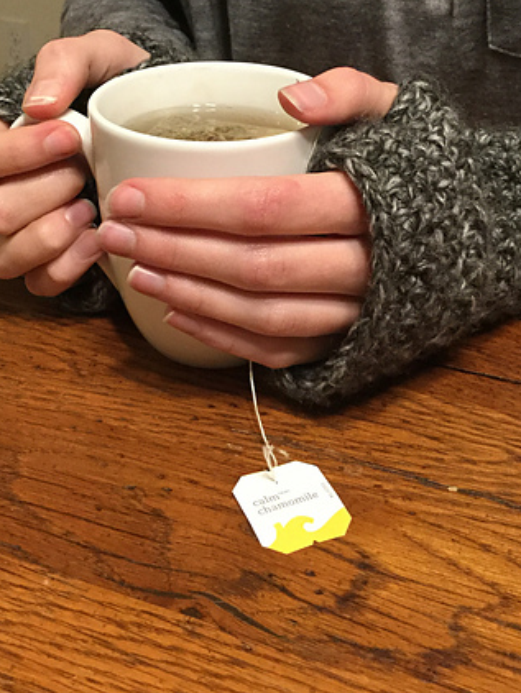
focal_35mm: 47
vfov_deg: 39.9
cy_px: 232
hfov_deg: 30.9
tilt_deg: -27.3
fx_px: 942
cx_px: 266
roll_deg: -0.3
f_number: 2.4
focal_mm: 3.3
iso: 200
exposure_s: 1/30
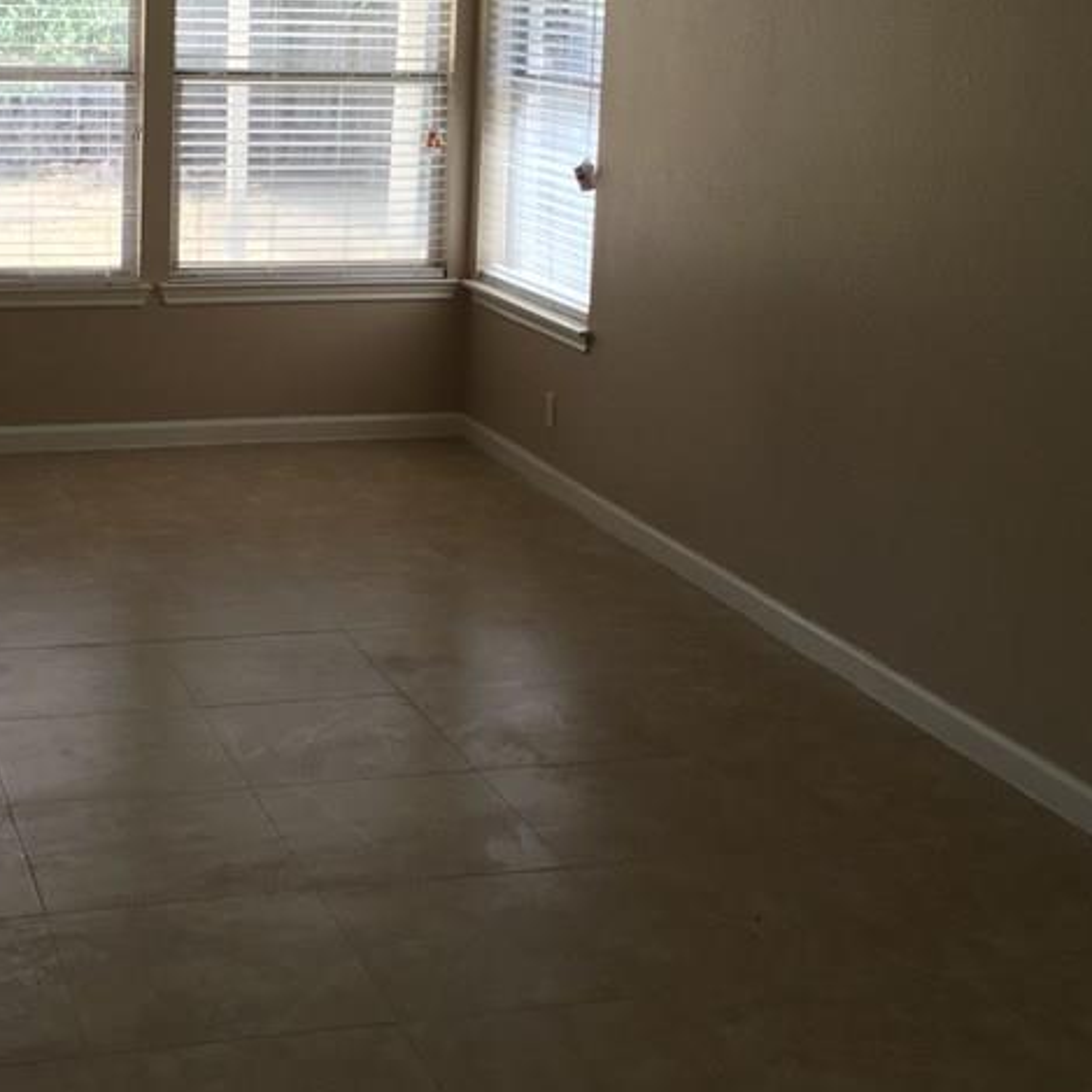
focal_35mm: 56
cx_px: 298
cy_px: 258
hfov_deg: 30.1
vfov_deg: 30.0
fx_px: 1999
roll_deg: -1.2
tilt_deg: -6.8
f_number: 2.2
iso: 25
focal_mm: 4.15
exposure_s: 1/120
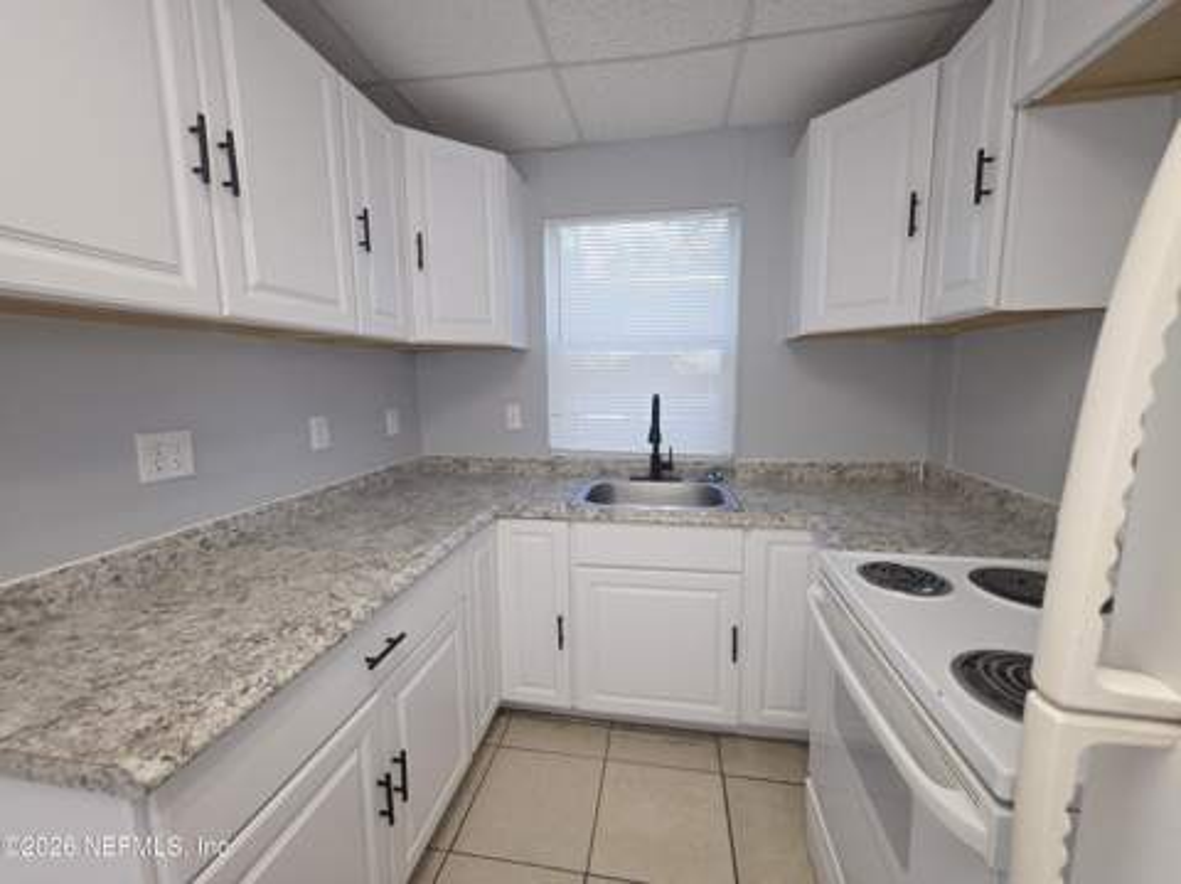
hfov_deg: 106.2
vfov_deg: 89.8
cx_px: 590
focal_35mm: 13
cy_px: 442
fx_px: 443
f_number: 1.9
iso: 80
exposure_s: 1/60
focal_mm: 2.2
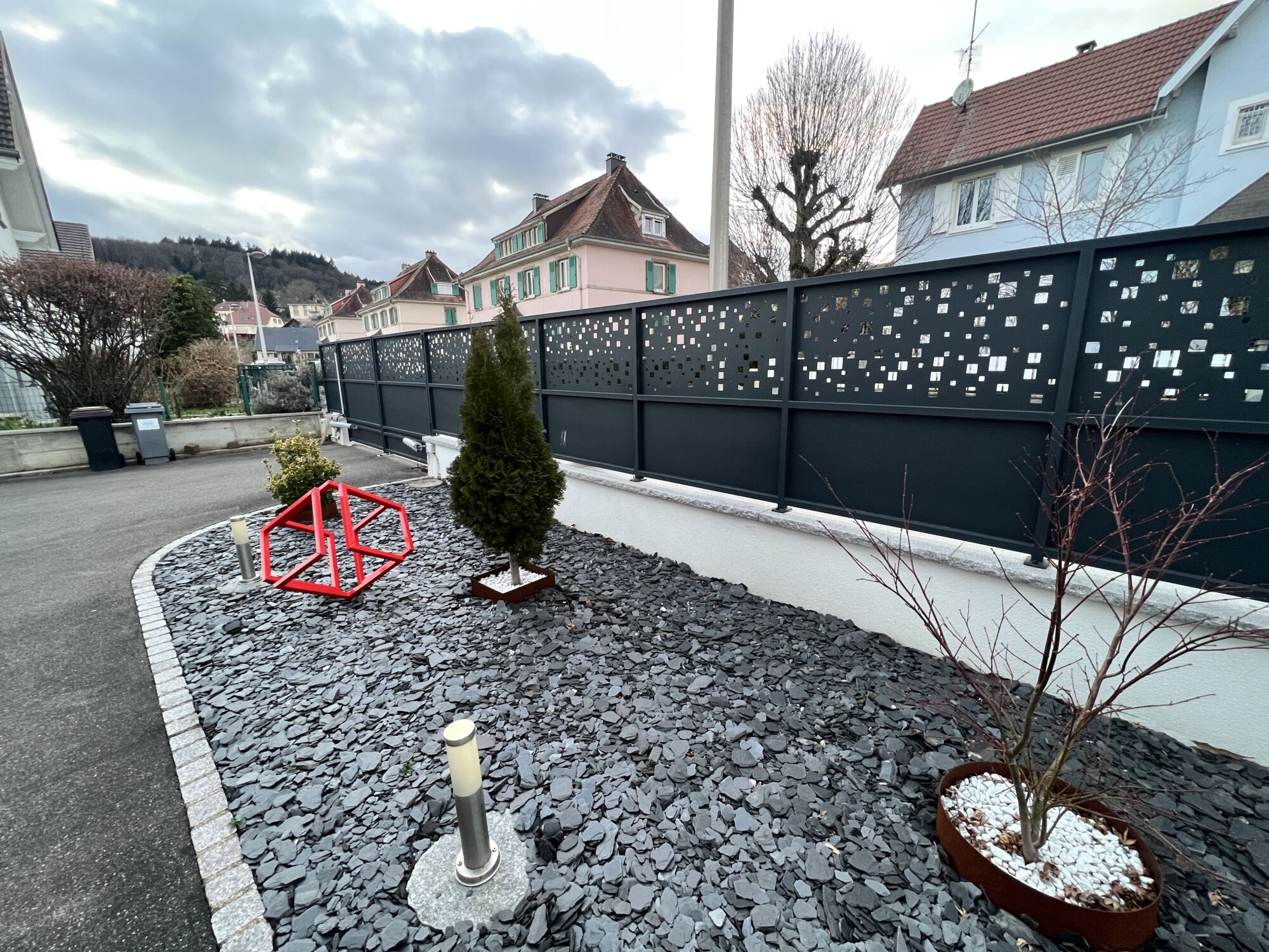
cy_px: 476
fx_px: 477
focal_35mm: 13
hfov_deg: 106.2
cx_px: 634
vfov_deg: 89.9
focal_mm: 1.57
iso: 250
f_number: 1.8
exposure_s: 1/61
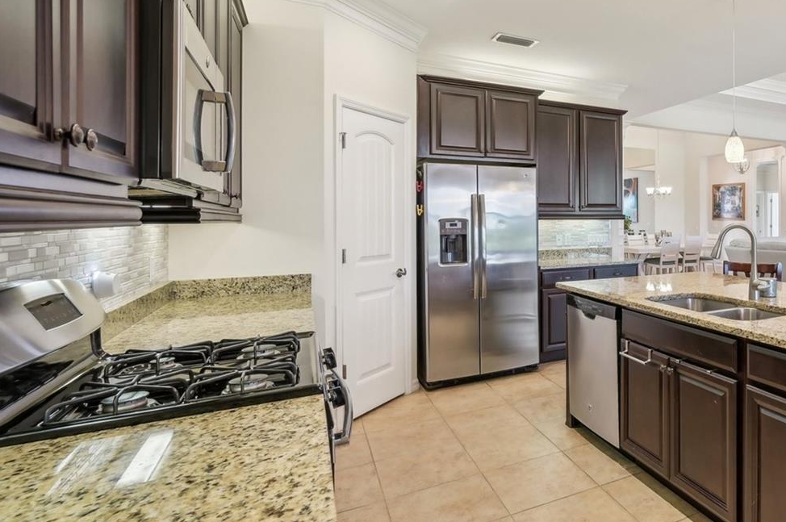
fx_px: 502
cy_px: 213
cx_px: 641
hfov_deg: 68.1
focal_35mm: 23
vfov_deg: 54.6
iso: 400
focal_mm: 14
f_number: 8
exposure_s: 1/8
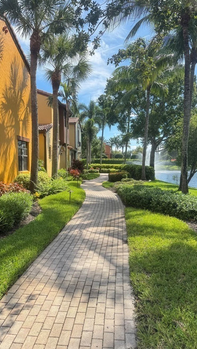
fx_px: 251
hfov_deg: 42.9
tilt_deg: -3.9
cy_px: 174
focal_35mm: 27
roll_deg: -0.4
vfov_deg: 69.9
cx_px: 89
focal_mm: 6.76
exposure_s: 1/1456
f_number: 1.78
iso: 80
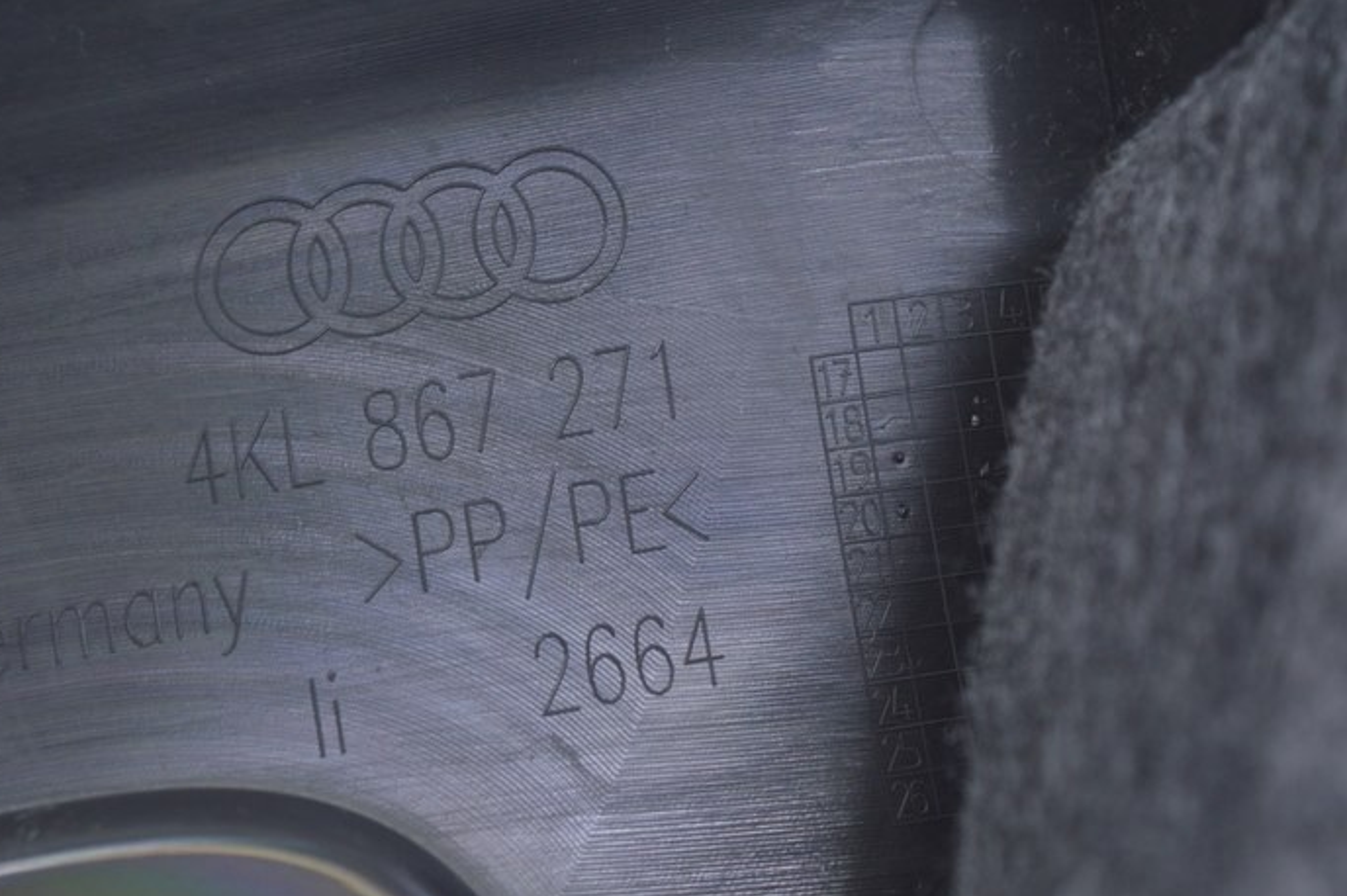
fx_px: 4590
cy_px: 365
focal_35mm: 123
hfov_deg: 16.6
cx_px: 347
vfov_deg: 11.2
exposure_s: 1/20
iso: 400
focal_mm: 55
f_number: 5.6
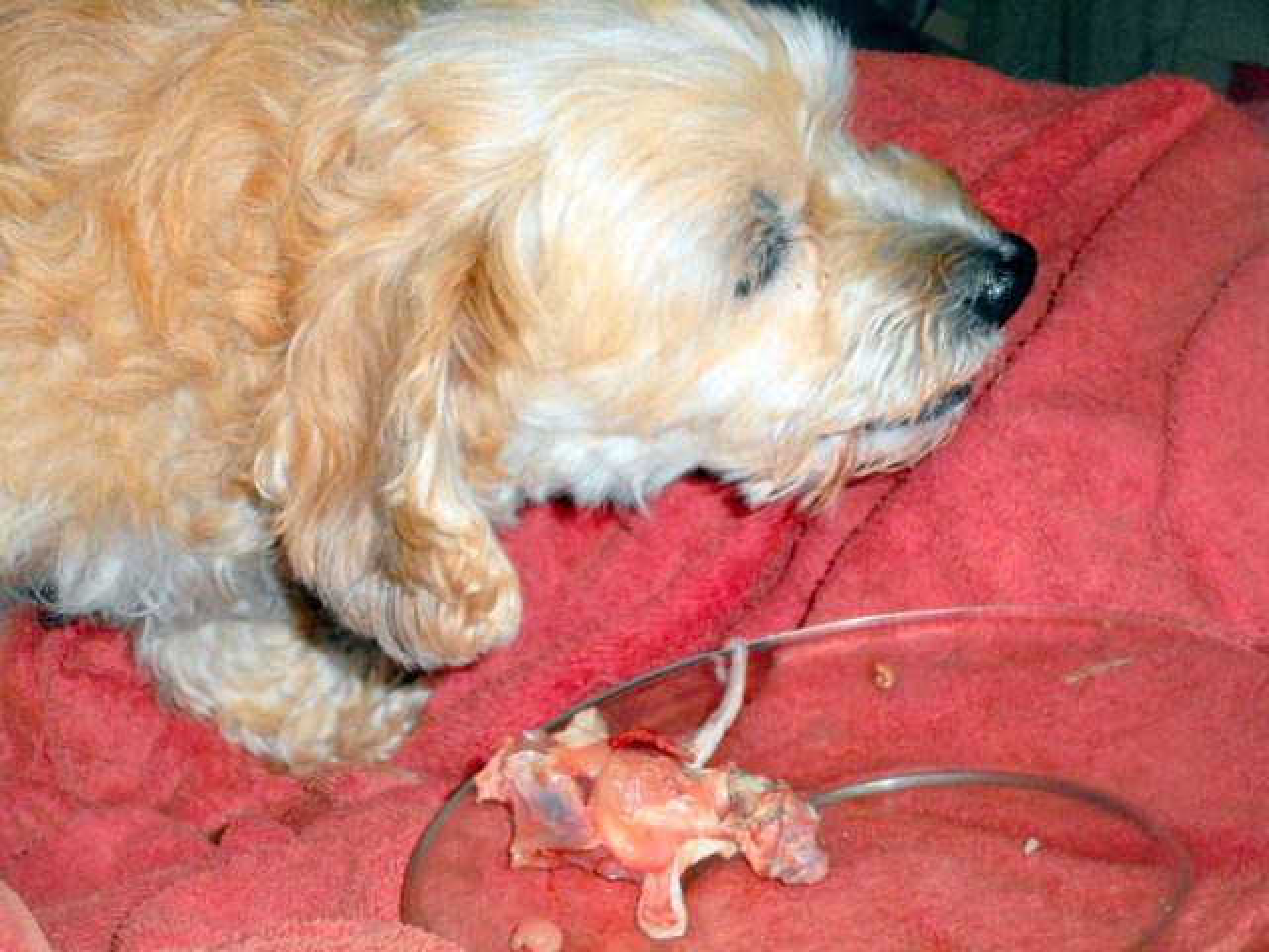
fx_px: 3263
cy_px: 476
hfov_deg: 22.0
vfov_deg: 16.6
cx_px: 634
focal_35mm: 89
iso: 200
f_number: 5.6
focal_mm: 15.9
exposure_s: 1/60
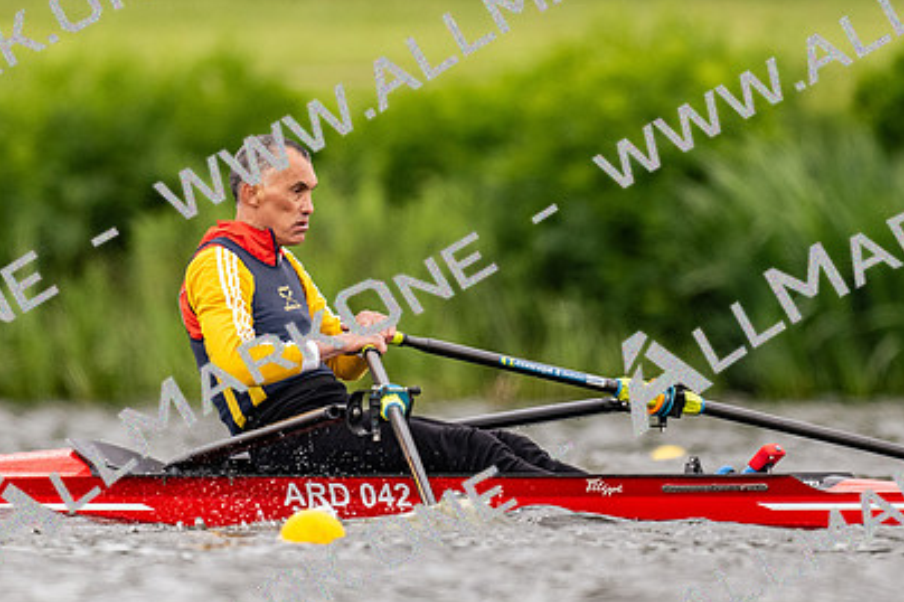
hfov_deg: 1.6
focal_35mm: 1292
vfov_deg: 1.1
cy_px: 226
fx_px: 32429
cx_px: 430
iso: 800
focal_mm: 600
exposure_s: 1/2500
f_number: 4
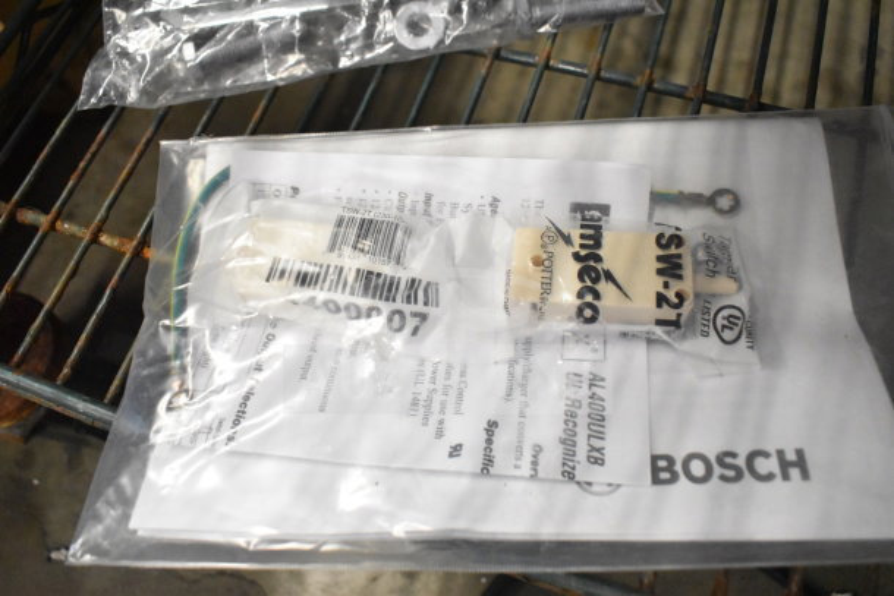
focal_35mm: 30
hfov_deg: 61.9
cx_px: 447
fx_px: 745
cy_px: 298
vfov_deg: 43.6
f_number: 5.6
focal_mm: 20
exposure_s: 1/125
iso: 6400
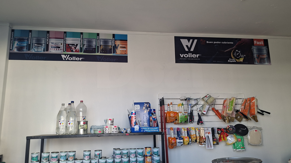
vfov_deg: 44.4
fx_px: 201
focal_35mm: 26
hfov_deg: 71.9
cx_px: 143
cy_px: 87
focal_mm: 5.54
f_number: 1.8
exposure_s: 1/120
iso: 64
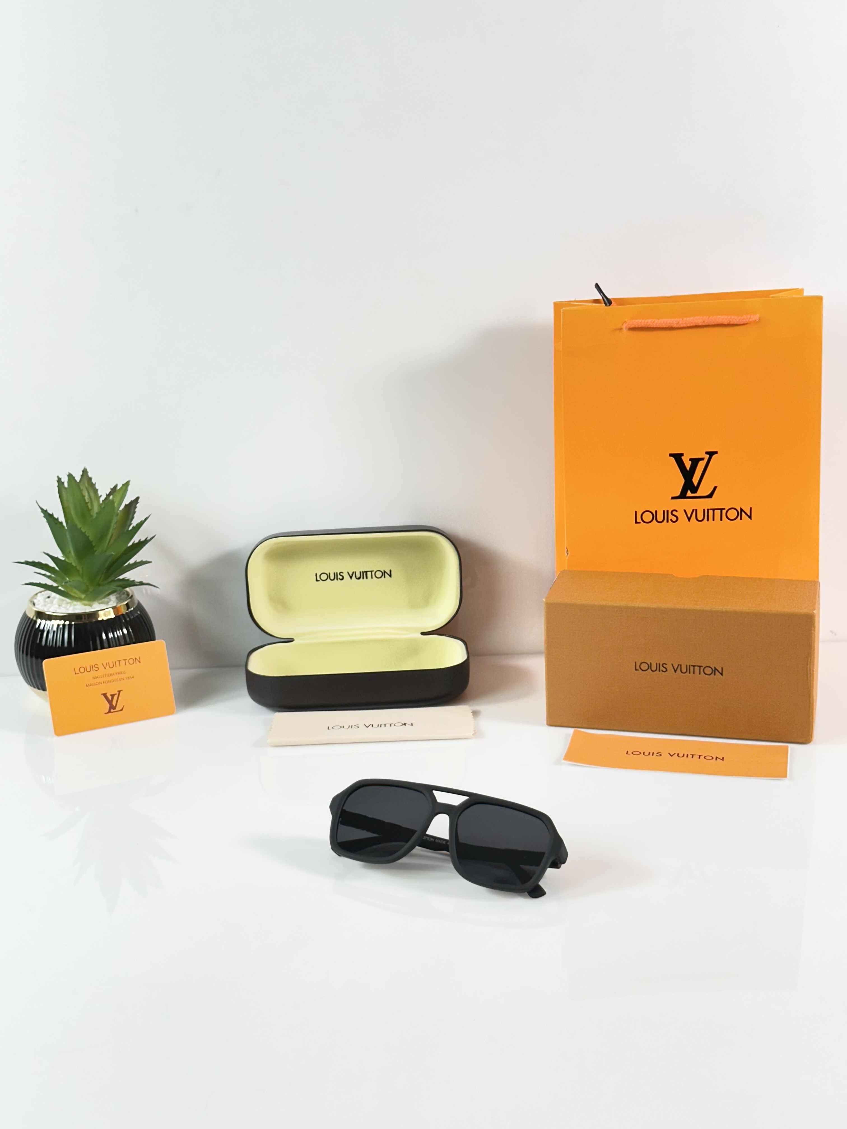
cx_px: 424
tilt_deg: -16.2
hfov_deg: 30.3
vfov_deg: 39.7
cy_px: 564
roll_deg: +1.6
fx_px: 1566
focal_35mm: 48
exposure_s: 1/100
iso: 64
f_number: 1.78
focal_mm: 6.86
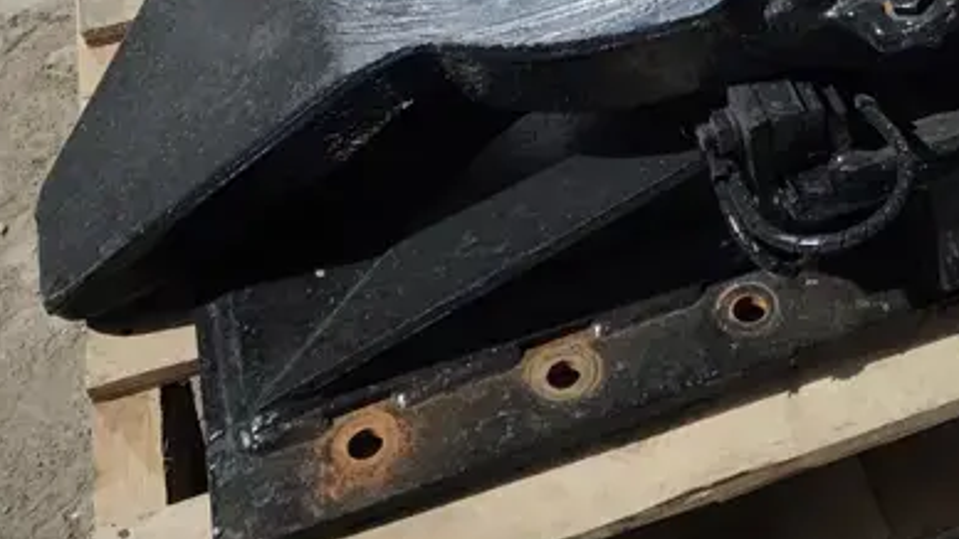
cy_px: -96
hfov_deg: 32.5
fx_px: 1576
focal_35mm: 62
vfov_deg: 18.5
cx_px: 818
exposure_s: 1/24
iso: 1000
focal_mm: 6.4
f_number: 1.8
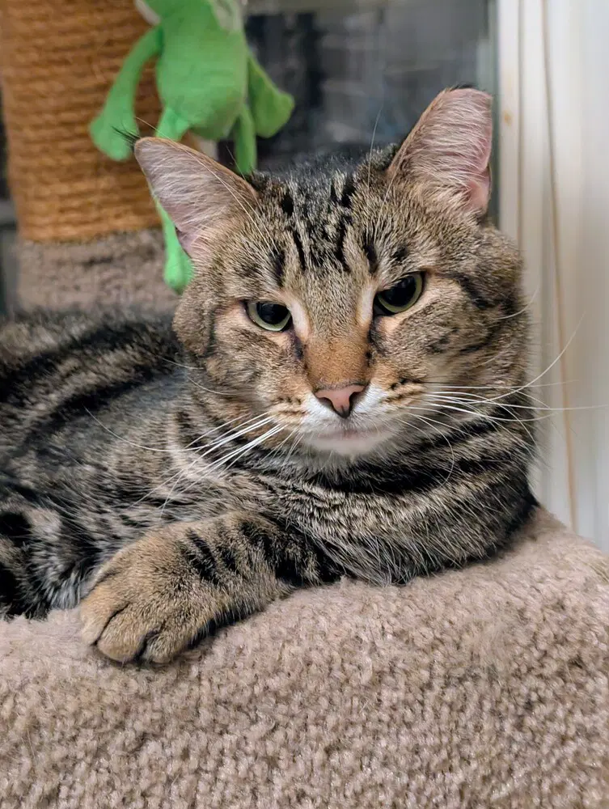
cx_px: 304
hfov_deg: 29.7
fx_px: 1146
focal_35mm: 49
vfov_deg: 38.9
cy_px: 404
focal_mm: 6.9
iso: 1694
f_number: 1.68
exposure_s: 1/60
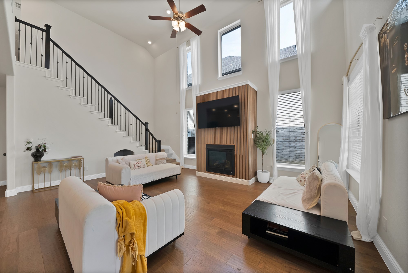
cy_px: 136
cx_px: 204
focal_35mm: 12
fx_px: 136
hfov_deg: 112.6
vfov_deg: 90.1
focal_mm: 12
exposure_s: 1/15
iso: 640
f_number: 9
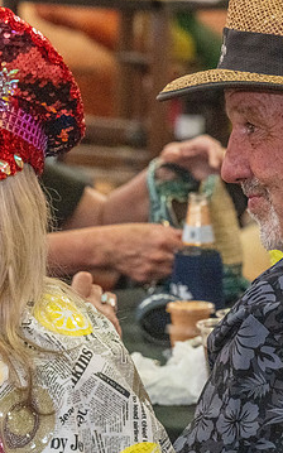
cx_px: 13
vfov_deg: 7.7
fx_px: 3361
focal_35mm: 272
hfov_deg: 4.8
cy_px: 225
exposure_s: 1/200
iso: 14400
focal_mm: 165
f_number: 10
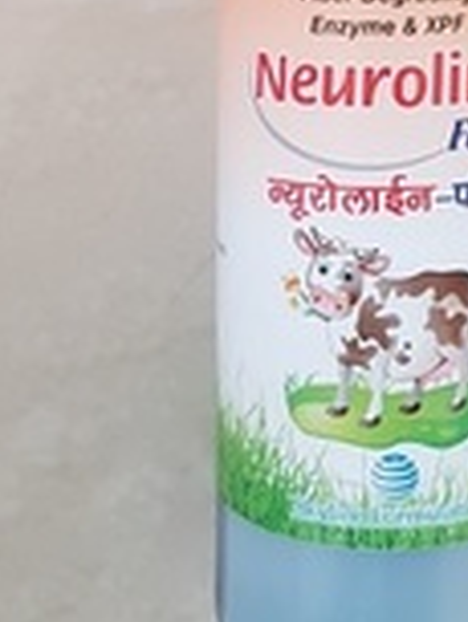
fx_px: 1530
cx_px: 385
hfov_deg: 17.2
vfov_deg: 20.8
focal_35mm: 85
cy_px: -207
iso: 80
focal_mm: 4.2
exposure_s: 1/50
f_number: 1.7
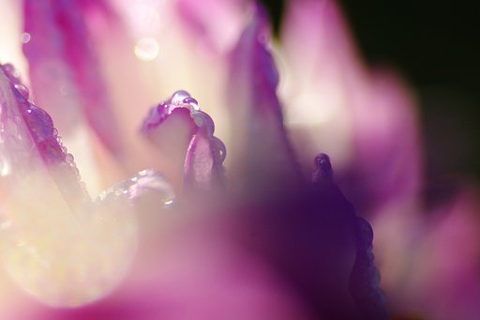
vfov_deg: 10.2
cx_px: 240
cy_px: 160
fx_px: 1799
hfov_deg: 15.2
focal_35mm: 135
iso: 400
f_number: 2.8
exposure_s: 1/320
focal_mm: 90
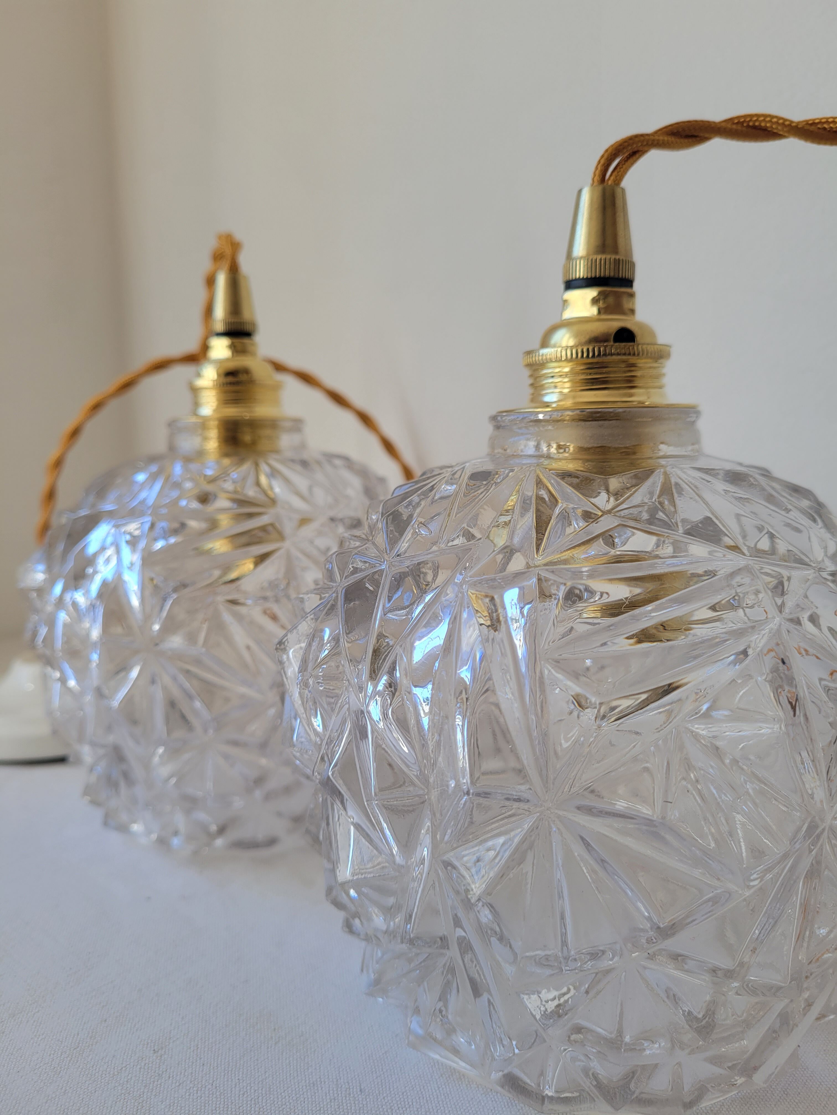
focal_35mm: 26
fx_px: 838
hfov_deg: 53.1
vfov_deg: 67.3
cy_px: 558
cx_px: 418
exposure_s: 1/180
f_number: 1.8
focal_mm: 5.4
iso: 40
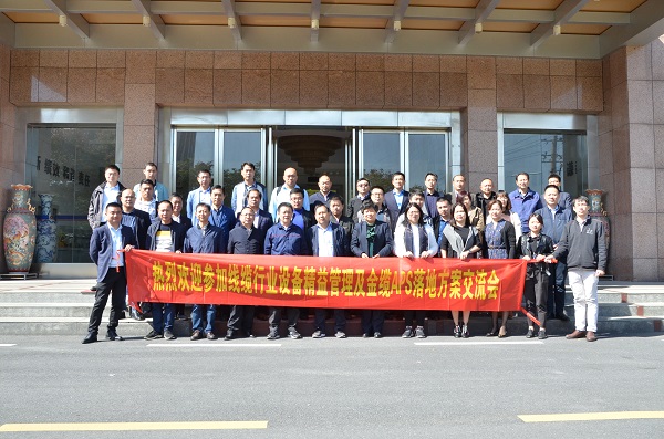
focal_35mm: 32
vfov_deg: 41.5
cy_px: 220
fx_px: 580
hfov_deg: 59.6
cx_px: 332
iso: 800
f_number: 10
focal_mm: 21
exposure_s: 1/400
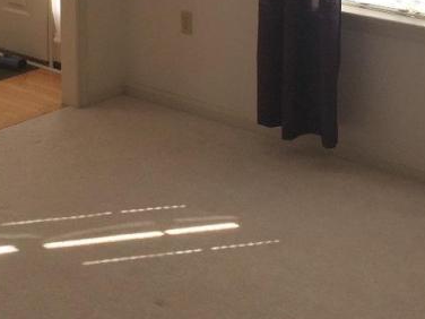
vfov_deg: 17.9
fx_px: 970
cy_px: -52
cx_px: 153
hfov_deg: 24.6
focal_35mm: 79
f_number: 2.2
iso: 32
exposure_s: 1/434
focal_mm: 4.15
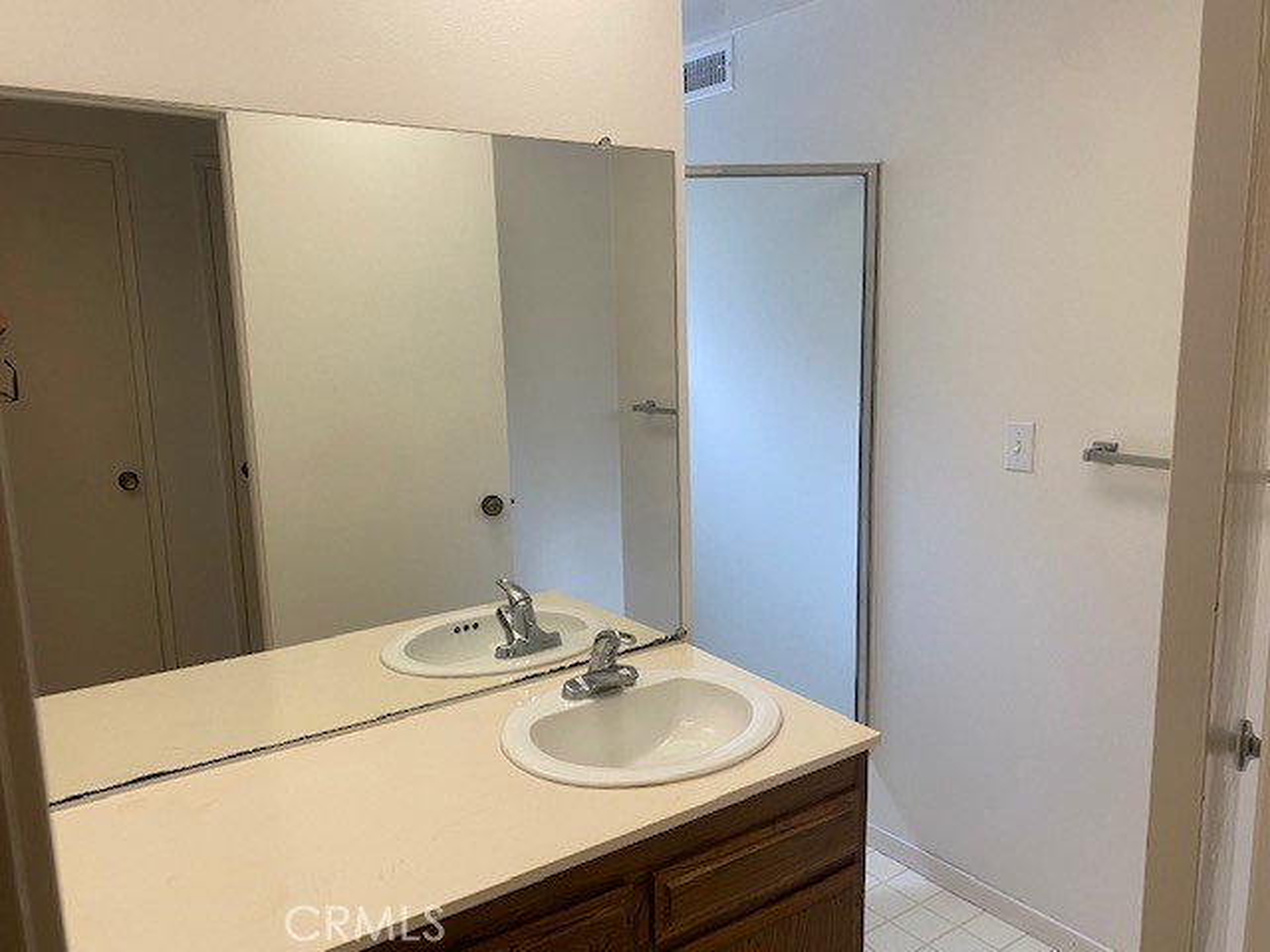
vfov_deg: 53.1
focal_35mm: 26
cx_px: 635
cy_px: 476
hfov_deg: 67.3
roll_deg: +1.8
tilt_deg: -12.0
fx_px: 954
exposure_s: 1/60
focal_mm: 4.25
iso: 100
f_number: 1.8
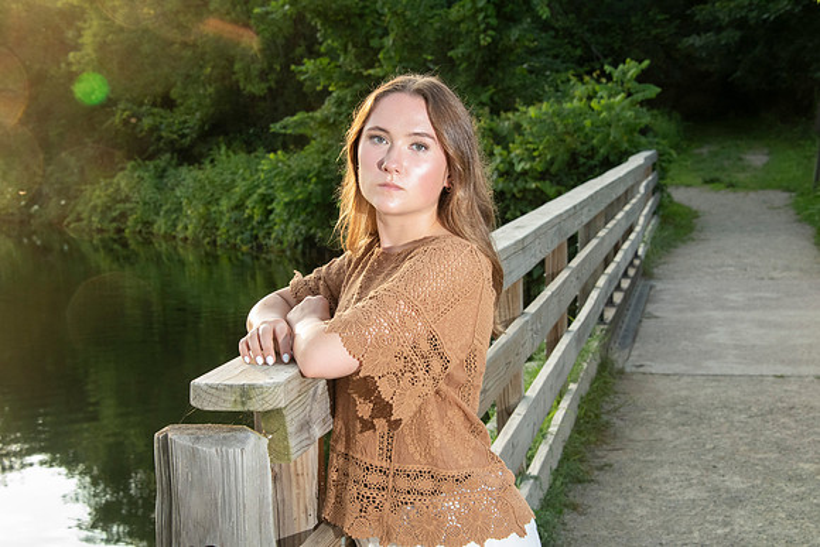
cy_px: 274
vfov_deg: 20.0
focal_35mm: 68
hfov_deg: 29.6
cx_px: 410
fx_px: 1549
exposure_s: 1/160
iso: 2000
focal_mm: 68
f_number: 10
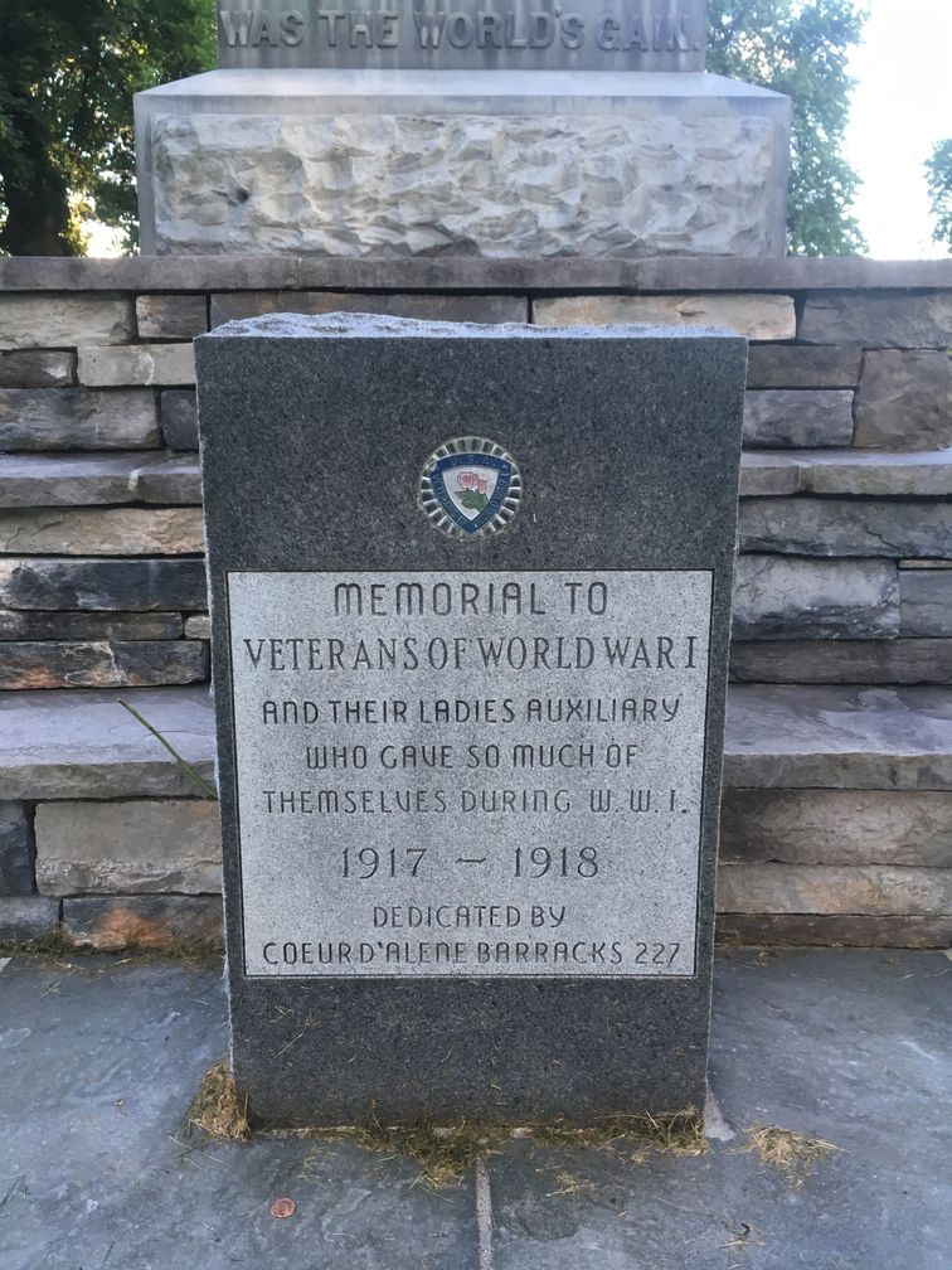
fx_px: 1063
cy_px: 635
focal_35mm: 29
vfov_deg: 61.7
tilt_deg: -11.3
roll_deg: +0.5
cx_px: 476
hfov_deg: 48.2
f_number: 2.2
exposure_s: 1/30
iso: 25
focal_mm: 4.15
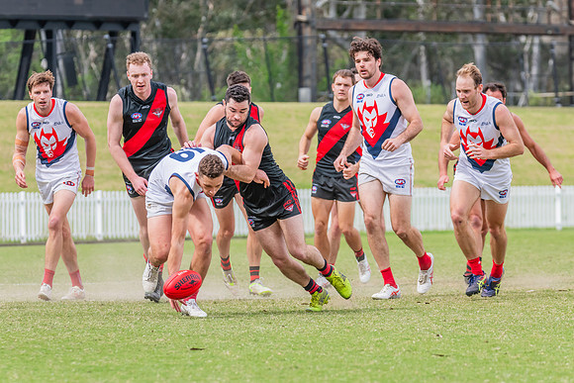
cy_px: 191
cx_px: 282
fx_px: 4219
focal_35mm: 265
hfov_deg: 7.8
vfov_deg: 5.2
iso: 800
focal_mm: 240
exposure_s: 1/1250
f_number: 7.1
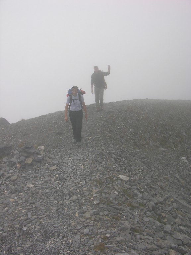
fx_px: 257
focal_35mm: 35
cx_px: 96
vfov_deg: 52.6
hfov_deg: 40.7
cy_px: 128
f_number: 4
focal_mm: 8.9
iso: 50
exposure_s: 1/81.7
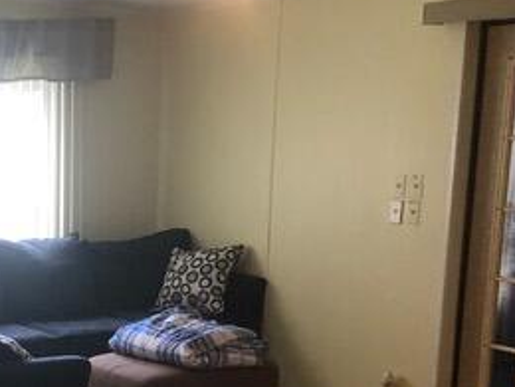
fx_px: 1027
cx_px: -111
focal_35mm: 69
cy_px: 318
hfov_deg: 25.2
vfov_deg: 21.0
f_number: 1.8
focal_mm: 3.99
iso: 40
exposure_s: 1/15
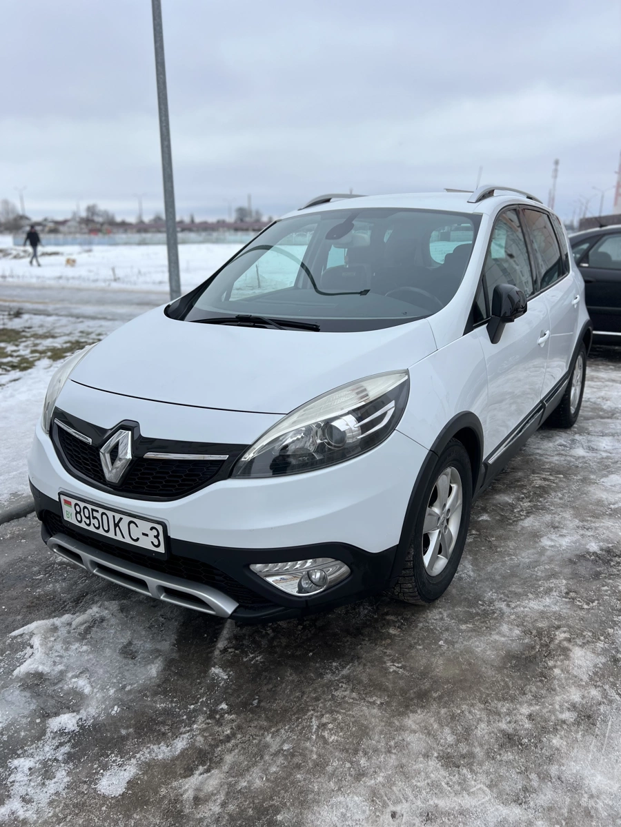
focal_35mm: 26
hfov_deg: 53.1
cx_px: 310
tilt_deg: -15.5
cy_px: 414
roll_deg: -0.2
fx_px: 622
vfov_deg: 67.3
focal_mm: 5.7
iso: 50
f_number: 1.5
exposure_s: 1/1196
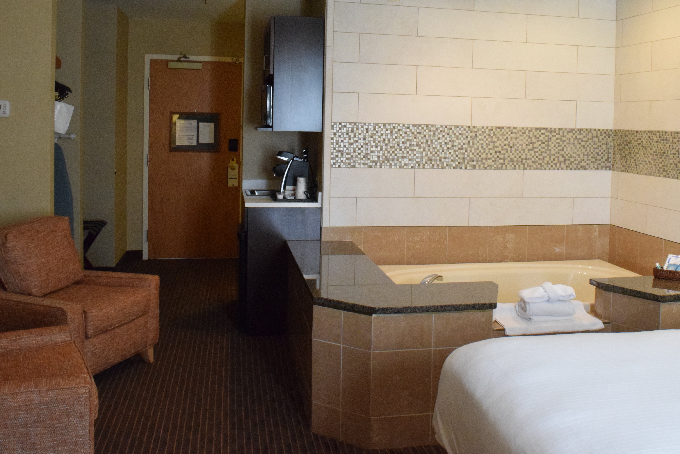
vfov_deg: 35.6
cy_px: 152
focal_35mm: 37
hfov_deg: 51.7
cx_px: 395
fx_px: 699
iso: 5000
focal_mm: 18
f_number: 13
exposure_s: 1/45
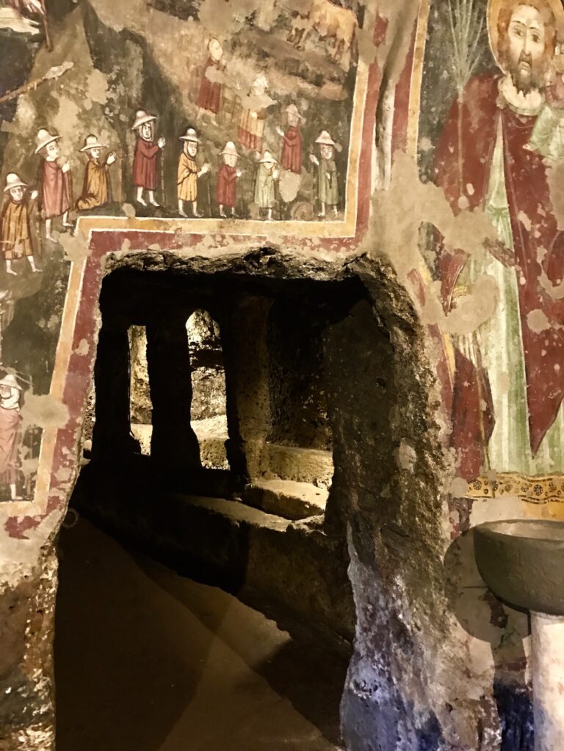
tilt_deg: +5.0
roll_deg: +0.3
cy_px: 376
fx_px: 608
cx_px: 282
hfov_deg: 49.7
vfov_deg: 63.4
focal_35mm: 28
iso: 100
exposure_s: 1/4
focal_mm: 3.99
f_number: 1.8
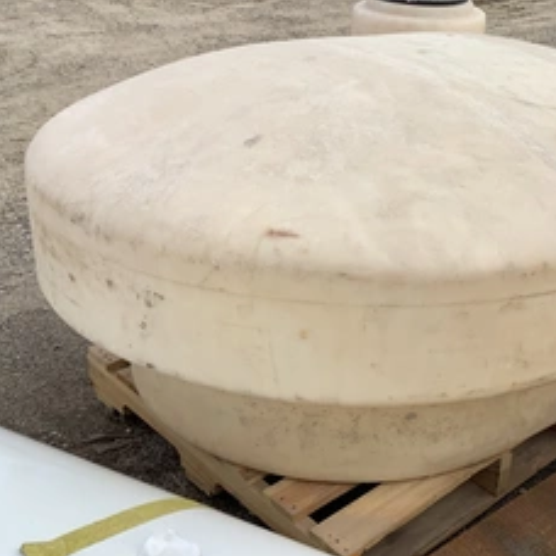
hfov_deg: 34.9
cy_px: 266
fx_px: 872
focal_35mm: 48
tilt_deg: -27.0
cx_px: 388
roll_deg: -2.9
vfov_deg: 35.3
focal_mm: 3.3
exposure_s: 1/936
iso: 25
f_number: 2.4
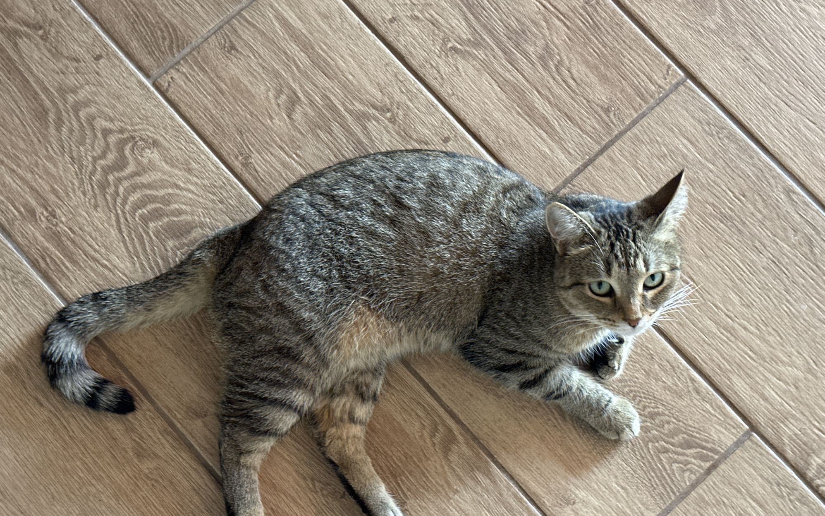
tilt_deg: -78.5
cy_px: 309
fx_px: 1147
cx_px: 413
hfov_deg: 39.6
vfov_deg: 25.3
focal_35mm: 51
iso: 400
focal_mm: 6.86
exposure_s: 1/40
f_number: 1.78
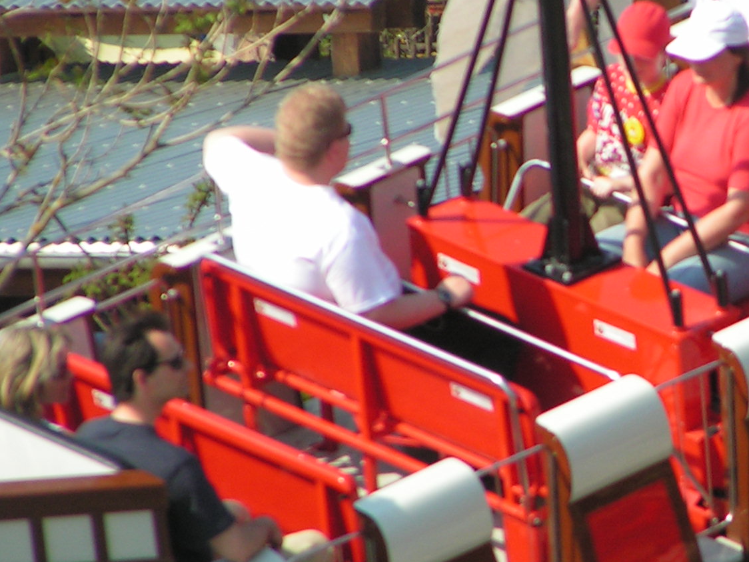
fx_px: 16618
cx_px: 746
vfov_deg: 1.9
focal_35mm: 768
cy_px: 241
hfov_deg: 2.6
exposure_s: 1/640
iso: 50
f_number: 3.7
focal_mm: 63
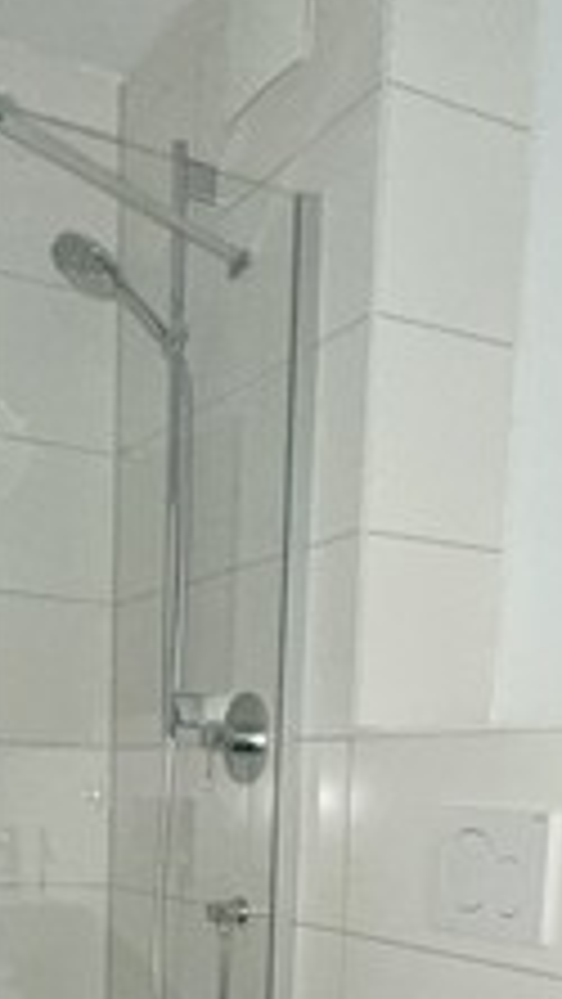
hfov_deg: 24.4
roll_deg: -1.7
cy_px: 1028
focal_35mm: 49
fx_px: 1297
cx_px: 241
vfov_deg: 37.1
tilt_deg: -9.6
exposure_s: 1/47
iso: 320
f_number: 2.2
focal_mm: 2.22
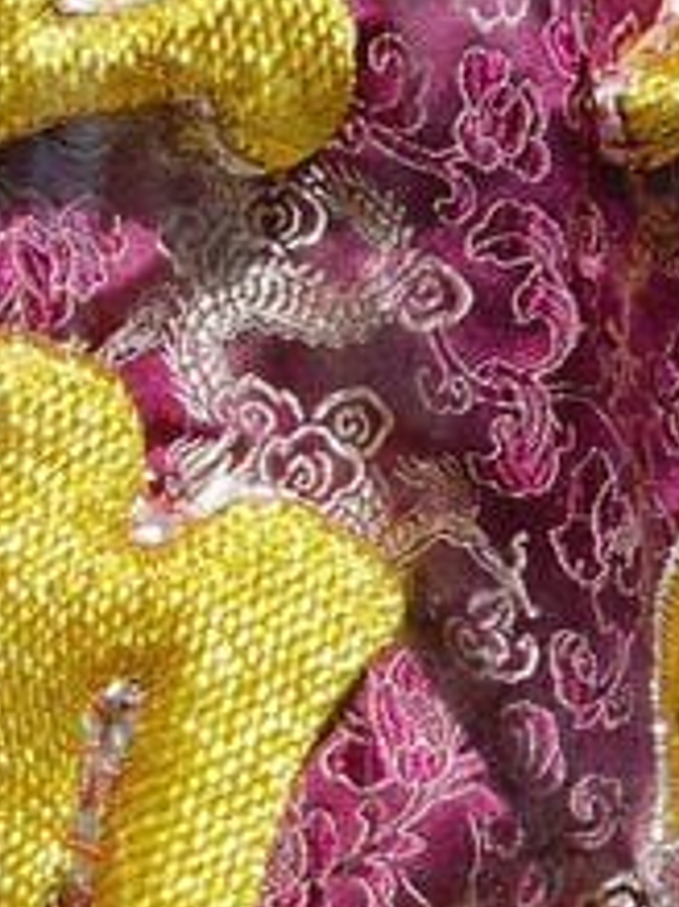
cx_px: -298
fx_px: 7252
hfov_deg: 5.3
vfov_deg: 7.1
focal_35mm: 277
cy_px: 895
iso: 320
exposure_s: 1/3200
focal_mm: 35
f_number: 5.6
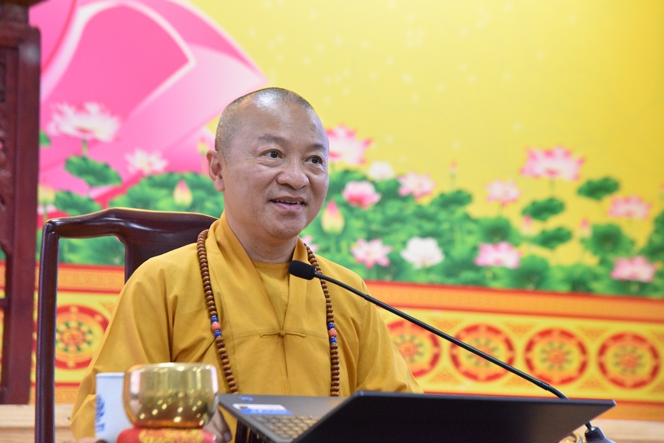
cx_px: 332
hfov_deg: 17.1
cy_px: 222
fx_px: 2213
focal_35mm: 120
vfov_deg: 11.4
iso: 6400
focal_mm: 120
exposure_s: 1/100
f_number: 4
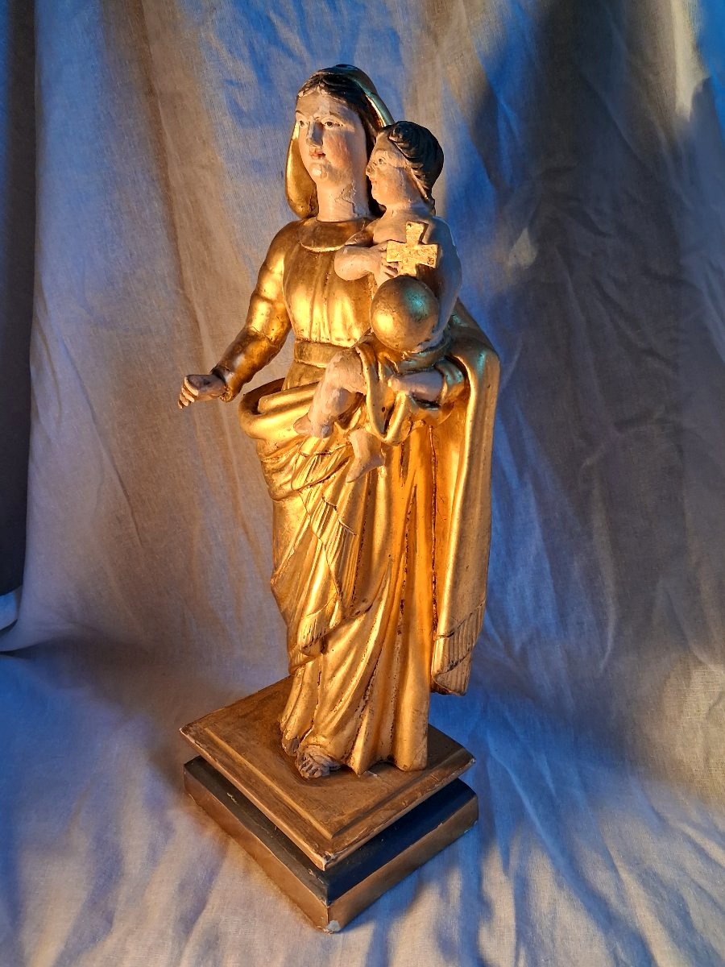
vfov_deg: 65.3
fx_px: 754
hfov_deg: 51.4
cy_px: 484
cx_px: 362
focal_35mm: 27
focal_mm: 4
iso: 320
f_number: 1.8
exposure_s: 1/100
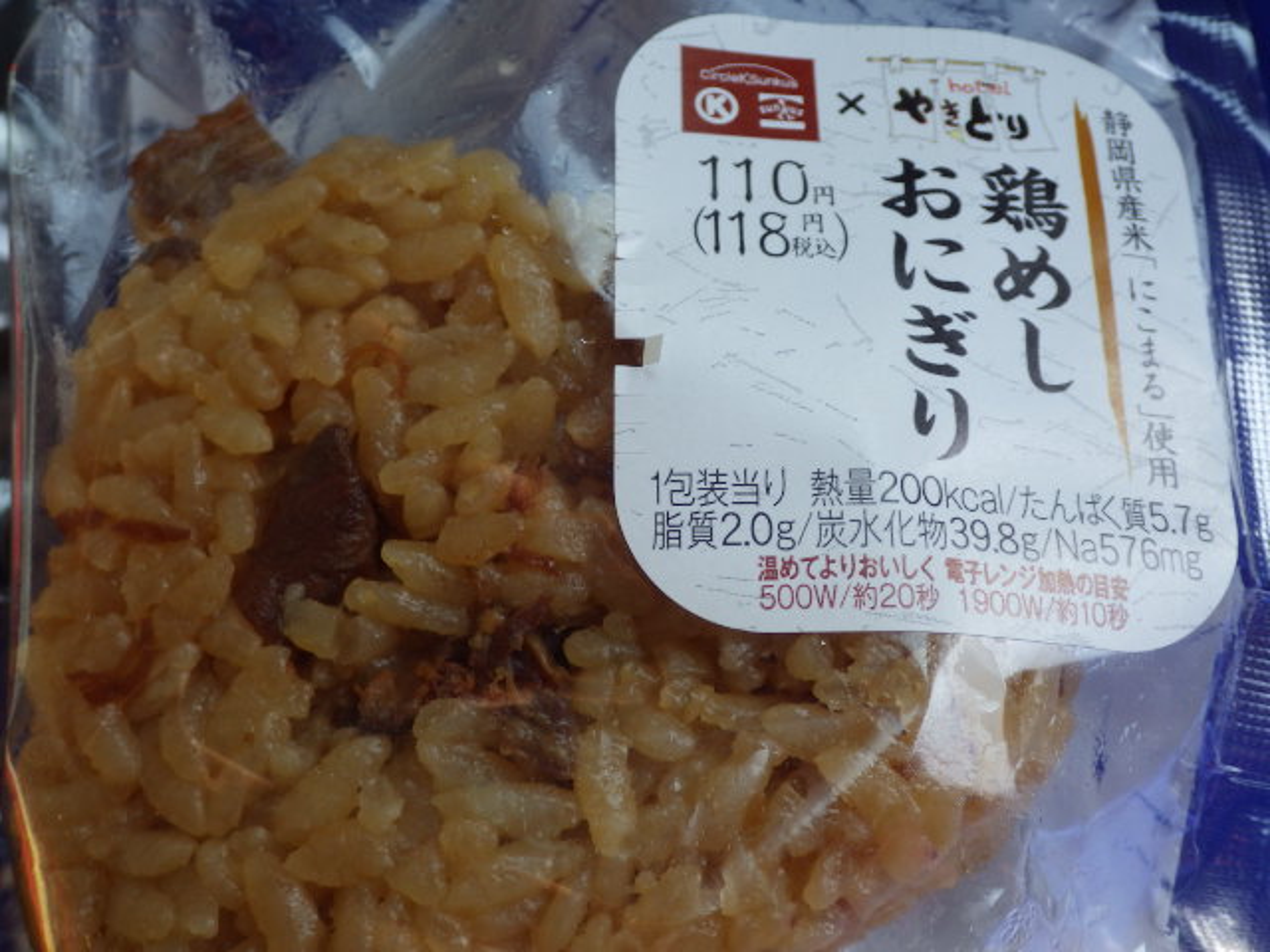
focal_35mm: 44
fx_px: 1614
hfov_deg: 42.9
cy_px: 476
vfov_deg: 32.9
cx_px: 635
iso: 125
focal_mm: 7.9
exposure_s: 1/200
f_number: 4
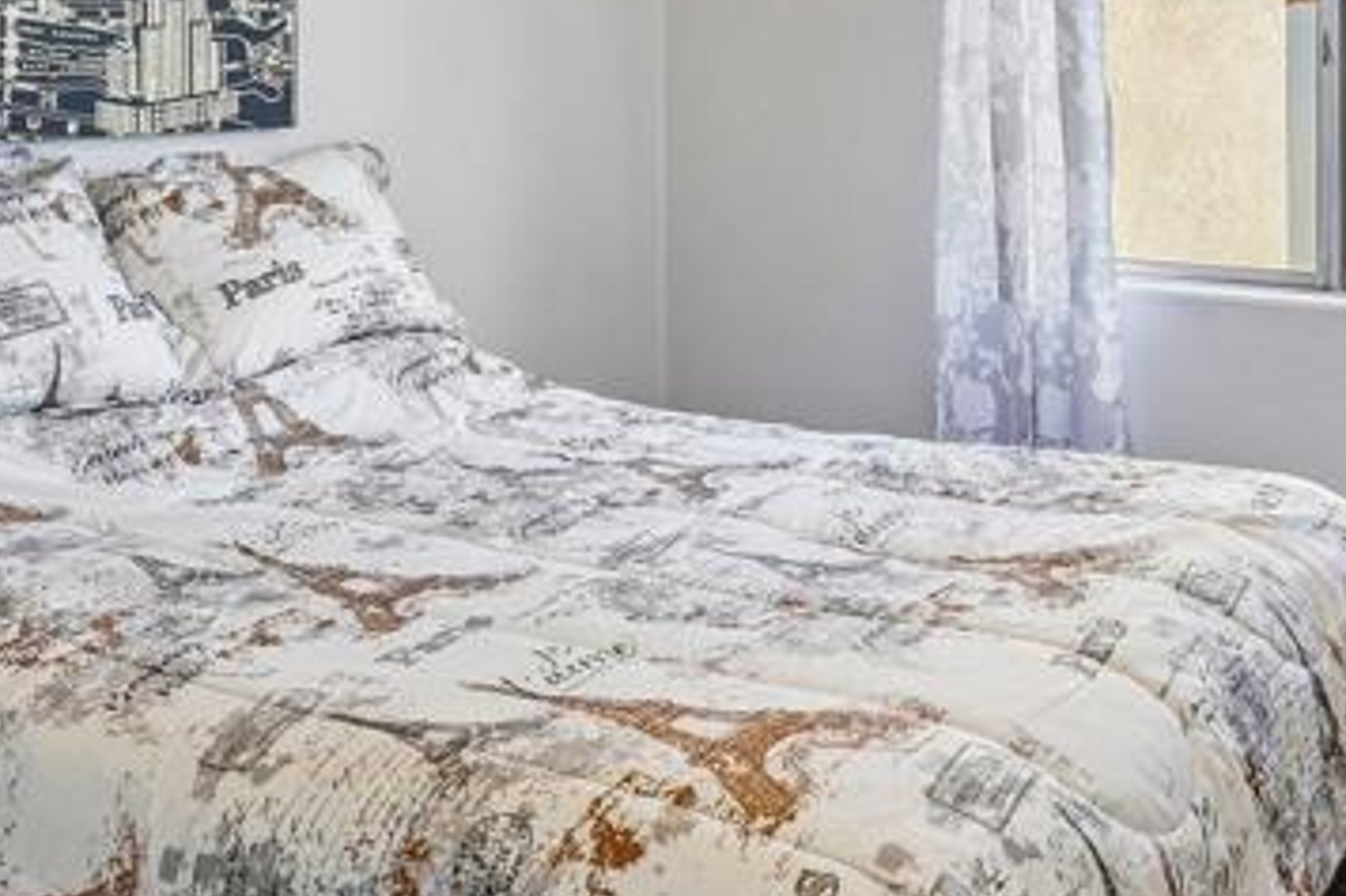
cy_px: 91
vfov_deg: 28.1
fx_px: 1719
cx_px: 768
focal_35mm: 46
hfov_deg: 42.7
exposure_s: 1/8
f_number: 8
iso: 320
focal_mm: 16
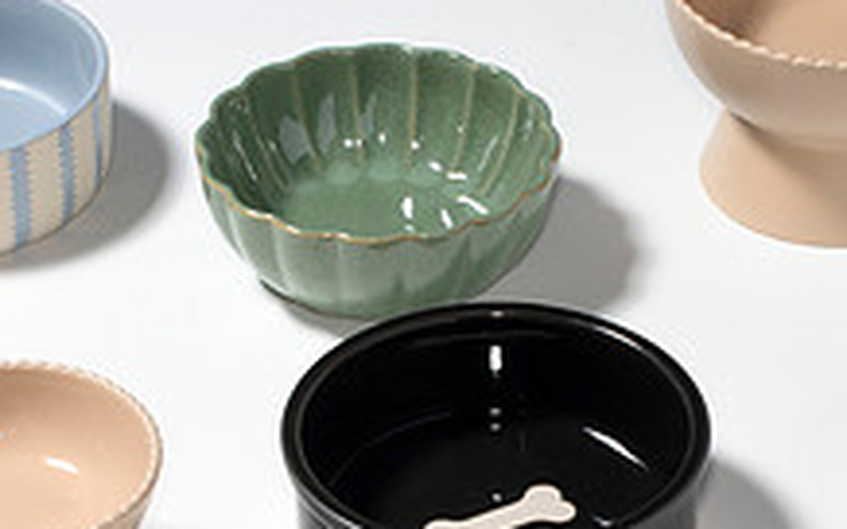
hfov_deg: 12.6
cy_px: 628
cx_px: 541
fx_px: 3830
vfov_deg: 7.8
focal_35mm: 166
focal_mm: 50
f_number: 16
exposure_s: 1/200
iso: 250
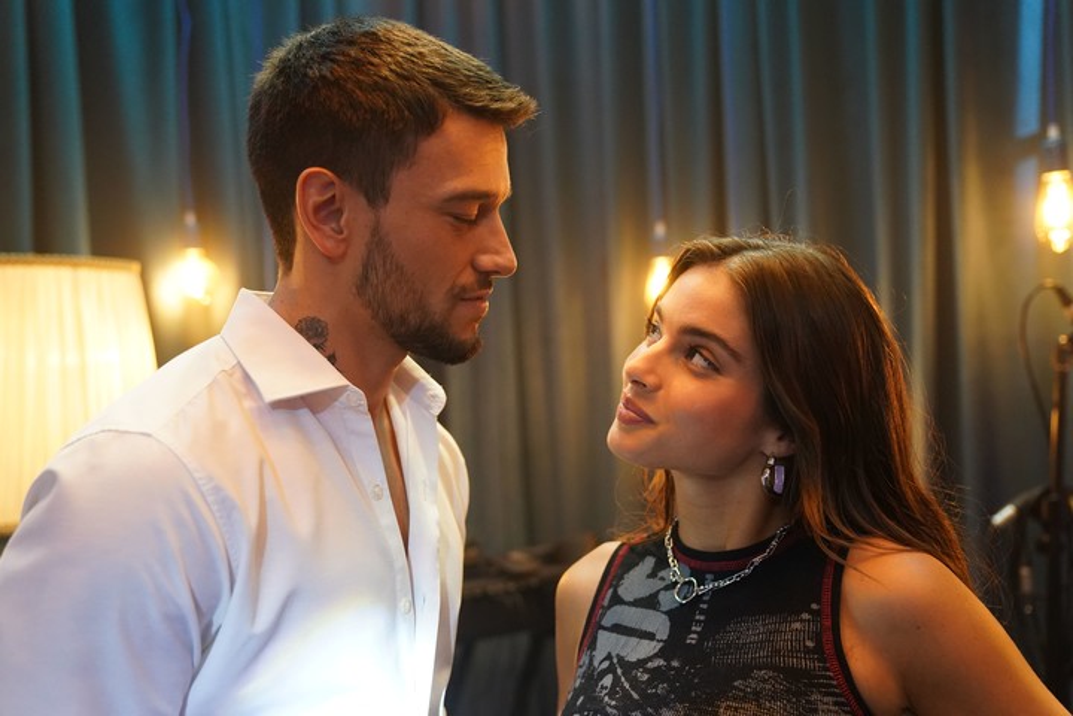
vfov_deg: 34.2
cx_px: 536
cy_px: 358
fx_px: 1162
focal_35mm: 39
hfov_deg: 49.6
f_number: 2.8
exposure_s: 1/125
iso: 5000
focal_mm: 39
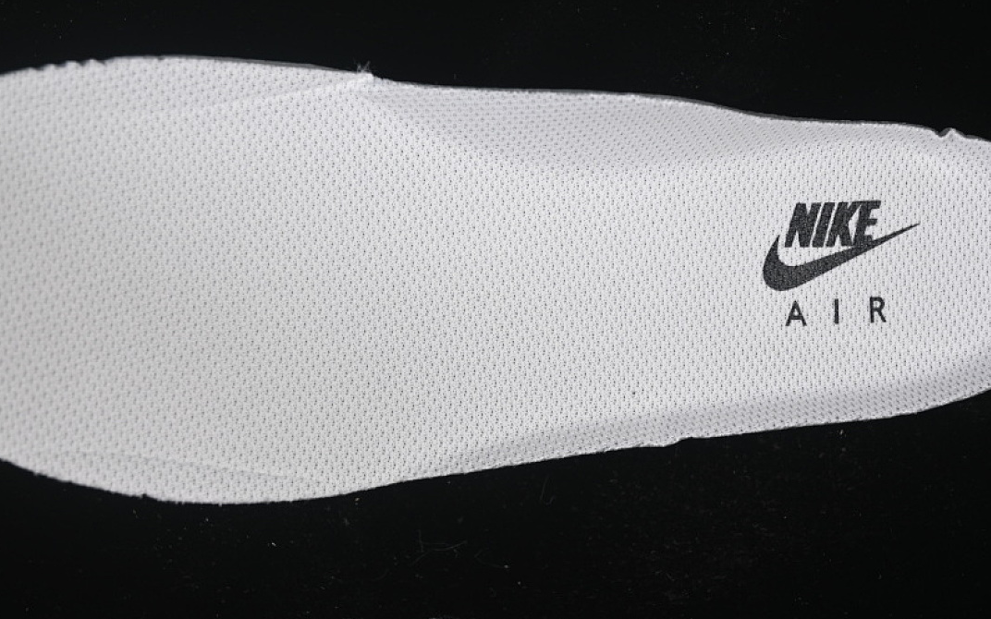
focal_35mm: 77
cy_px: 293
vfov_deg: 16.9
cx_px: 493
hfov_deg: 26.8
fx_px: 2080
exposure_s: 1/60
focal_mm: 50
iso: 160
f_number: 6.3
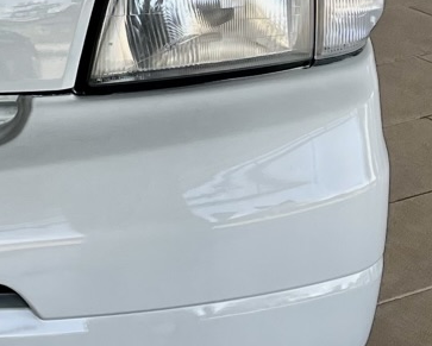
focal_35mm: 143
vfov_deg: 9.8
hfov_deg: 12.9
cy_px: -415
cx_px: -157
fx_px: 1830
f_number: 1.6
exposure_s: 1/190
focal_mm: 5.1
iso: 32
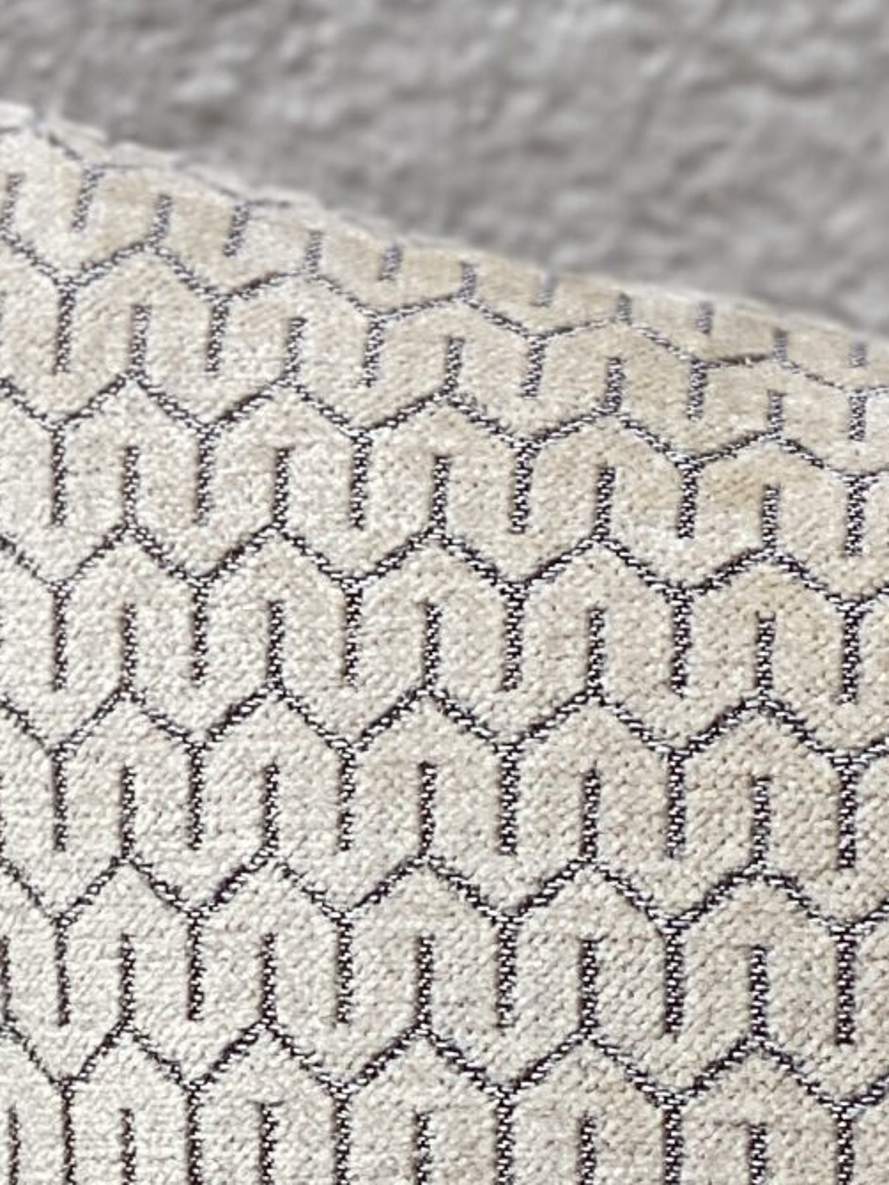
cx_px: 448
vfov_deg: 9.9
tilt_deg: -20.2
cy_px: 1196
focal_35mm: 199
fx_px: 6812
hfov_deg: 7.5
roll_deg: -1.7
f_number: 2
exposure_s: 1/615
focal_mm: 6
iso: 20
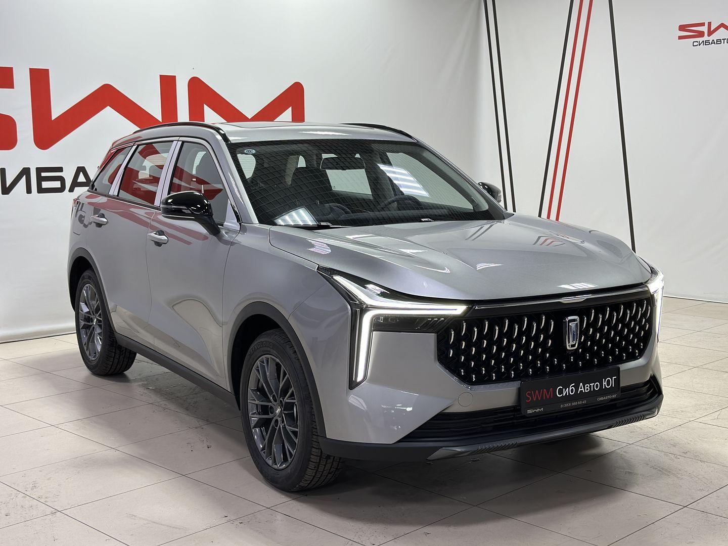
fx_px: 1009
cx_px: 364
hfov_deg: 39.7
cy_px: 273
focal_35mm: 48
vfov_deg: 30.3
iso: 80
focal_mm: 6.86
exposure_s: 1/100
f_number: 1.78
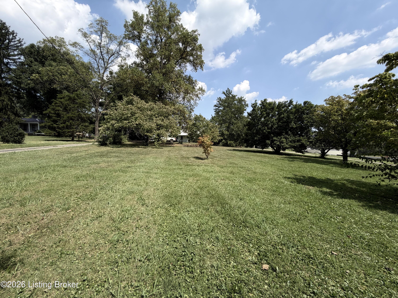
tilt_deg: -3.0
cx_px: 199
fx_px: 161
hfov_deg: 102.1
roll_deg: -0.3
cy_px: 149
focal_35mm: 14
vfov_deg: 85.7
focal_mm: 2.22
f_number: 2.2
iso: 25
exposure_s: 1/770
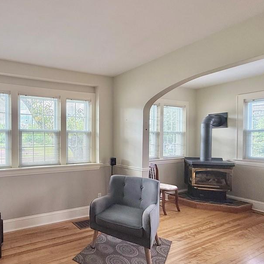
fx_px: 181
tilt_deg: -0.3
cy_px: 143
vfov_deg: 72.0
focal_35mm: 21
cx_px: 45
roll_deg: +0.5
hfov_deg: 64.4
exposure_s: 1/99
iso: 100
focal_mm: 2.22
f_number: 2.2
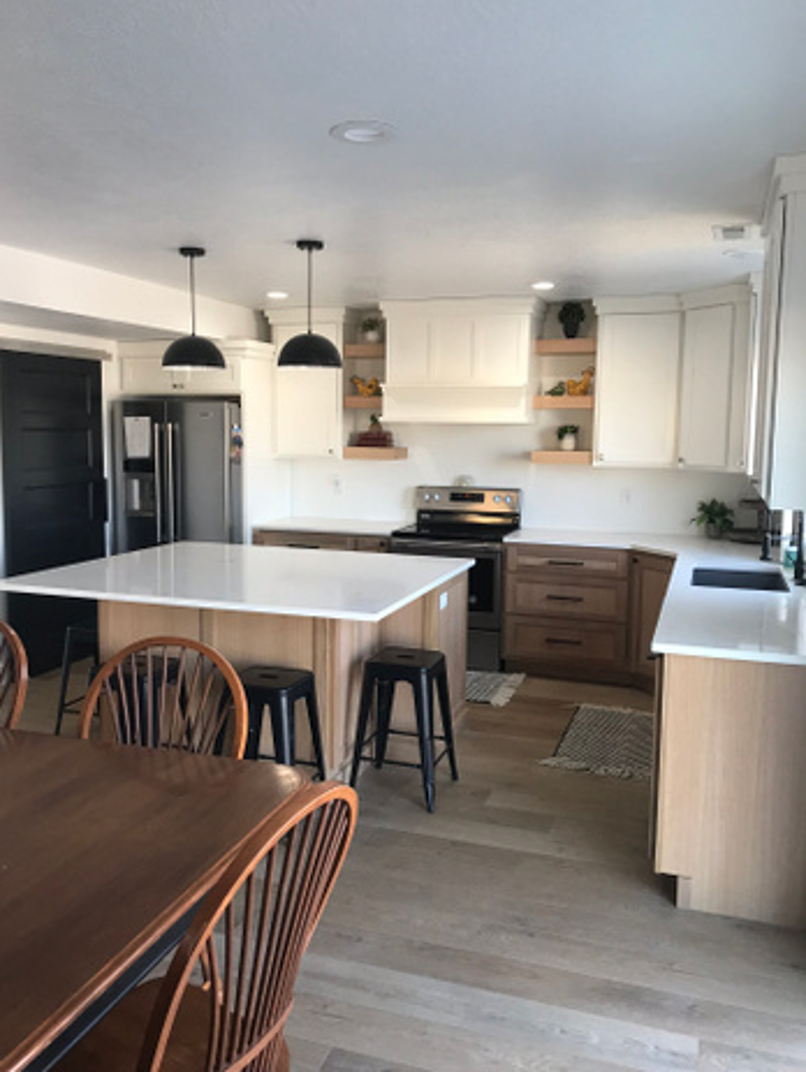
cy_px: 535
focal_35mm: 29
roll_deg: +0.2
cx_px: 391
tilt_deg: -5.9
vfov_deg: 61.6
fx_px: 899
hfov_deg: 48.3
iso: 25
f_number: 1.8
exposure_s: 1/40
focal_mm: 3.99
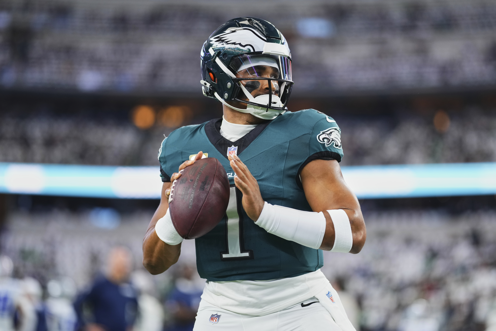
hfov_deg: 15.2
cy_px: 166
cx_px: 248
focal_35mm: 135
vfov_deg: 10.2
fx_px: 1860
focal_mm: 135
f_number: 1.8
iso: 1000
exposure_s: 1/1600
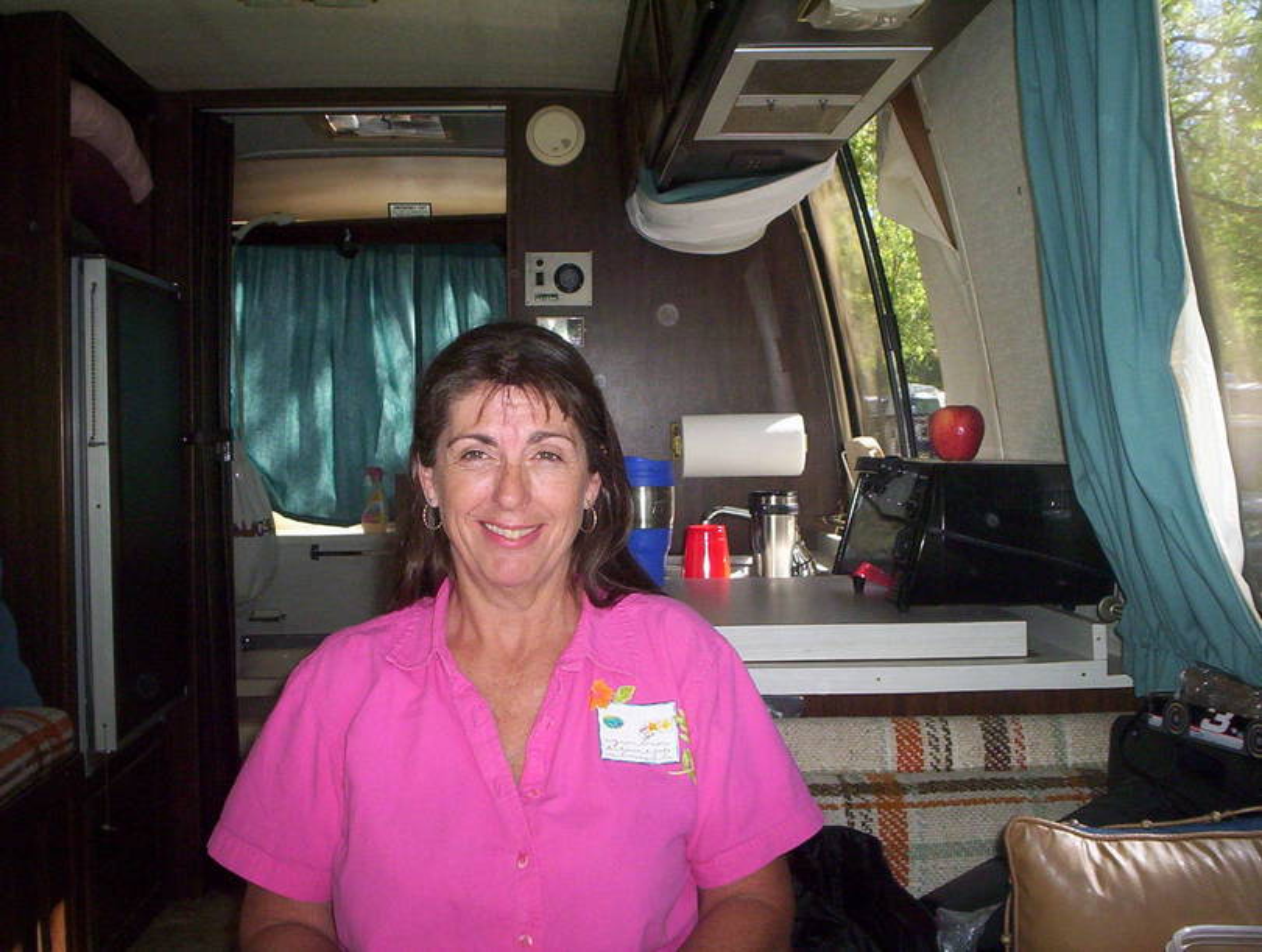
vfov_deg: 37.8
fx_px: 1388
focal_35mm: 38
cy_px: 476
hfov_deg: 48.9
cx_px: 631
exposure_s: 1/60
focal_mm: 4.99
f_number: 4.5
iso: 140
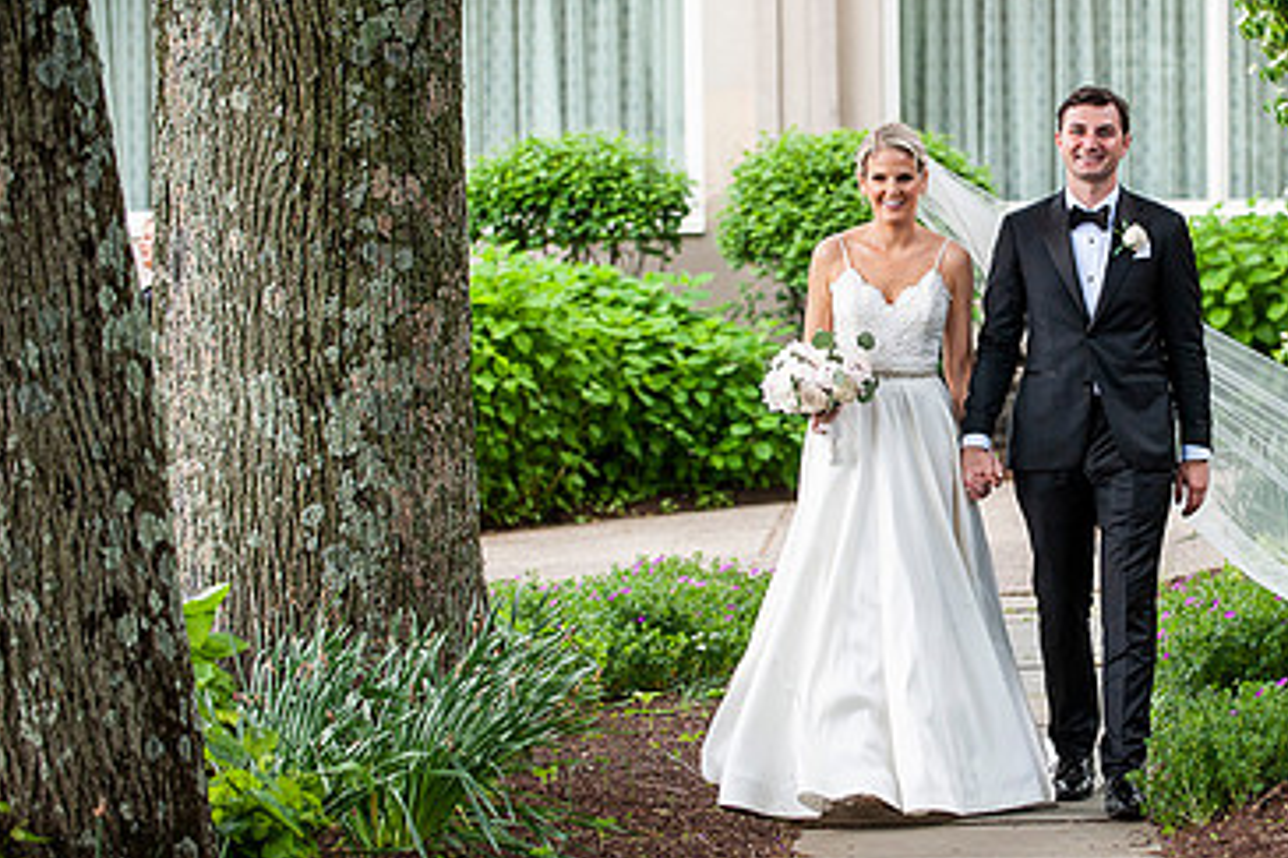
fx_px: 5972
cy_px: 381
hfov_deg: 12.3
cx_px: 1006
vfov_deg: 8.2
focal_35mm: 167
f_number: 3.5
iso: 640
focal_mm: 105
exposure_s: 1/400
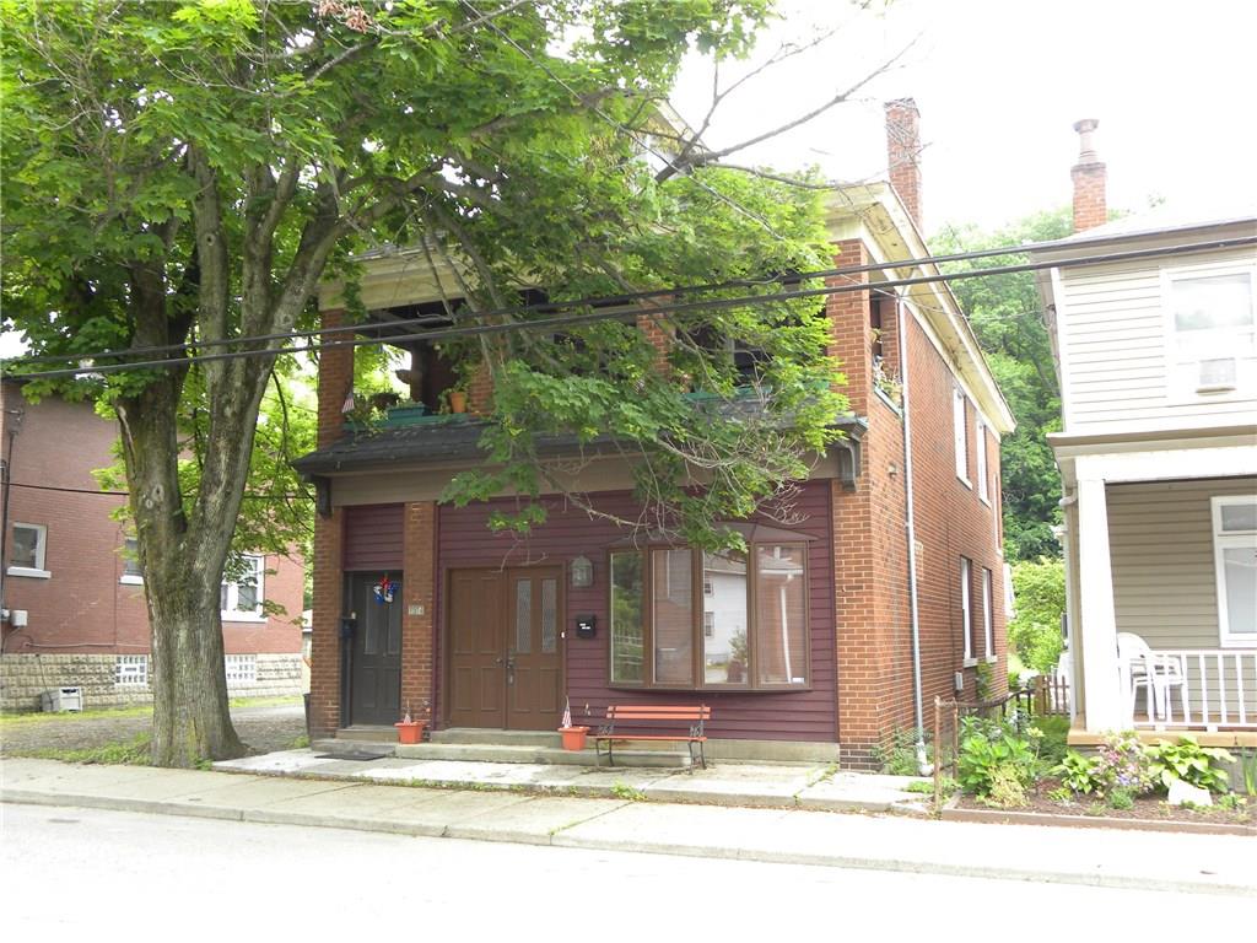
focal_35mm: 33
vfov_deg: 42.9
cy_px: 472
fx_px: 1198
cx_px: 628
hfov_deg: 55.4
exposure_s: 1/77.4
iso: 91
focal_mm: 5.9
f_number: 2.8
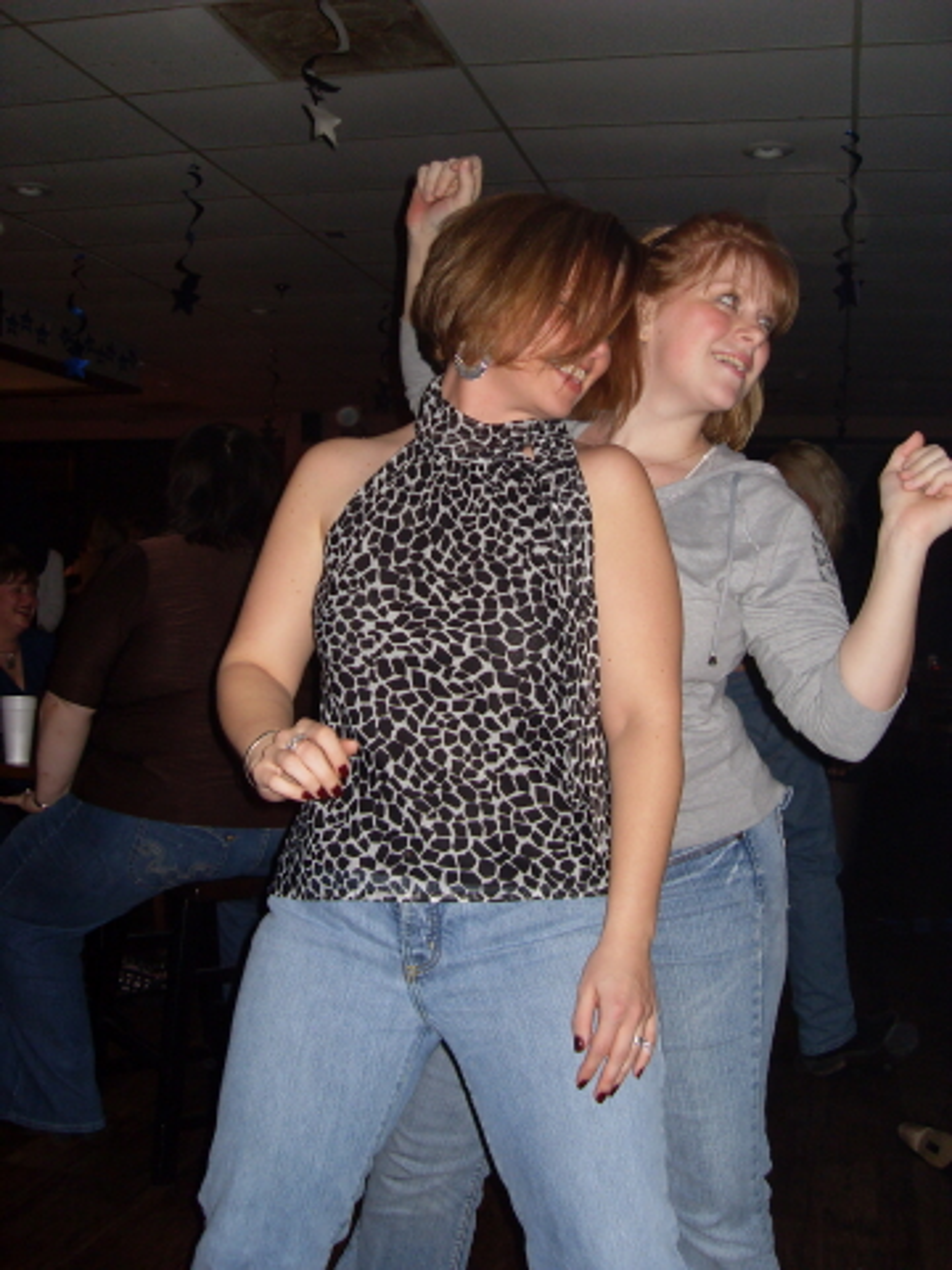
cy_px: 635
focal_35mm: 37
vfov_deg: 50.1
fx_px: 1357
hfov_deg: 38.7
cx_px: 476
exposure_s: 1/45
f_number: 2.8
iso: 100
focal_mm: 6.3
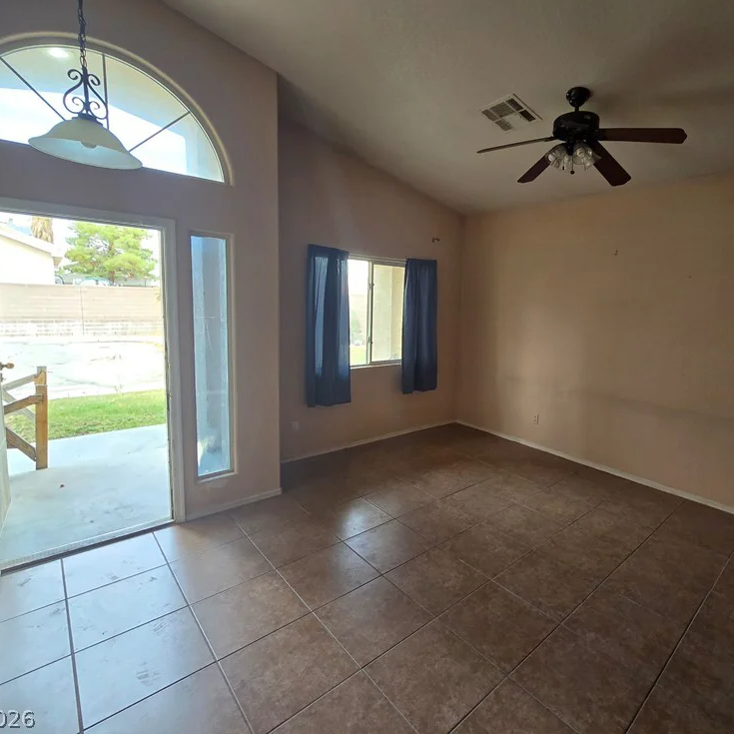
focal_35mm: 16
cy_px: 352
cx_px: 436
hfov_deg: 86.5
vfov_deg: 87.4
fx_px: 384
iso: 160
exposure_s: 1/100
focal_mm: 2.2
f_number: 2.2
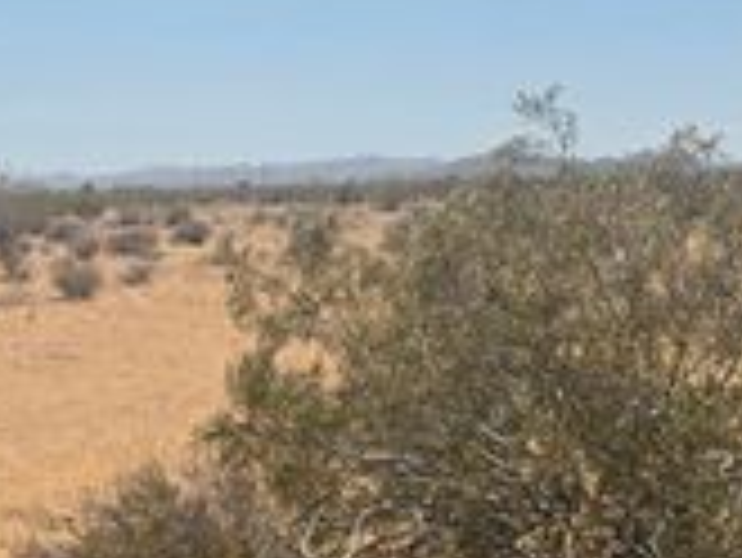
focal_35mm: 89
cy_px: -135
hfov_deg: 21.7
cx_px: 153
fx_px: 1909
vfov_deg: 15.9
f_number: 1.7
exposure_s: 1/7944
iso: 64
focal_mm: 6.3
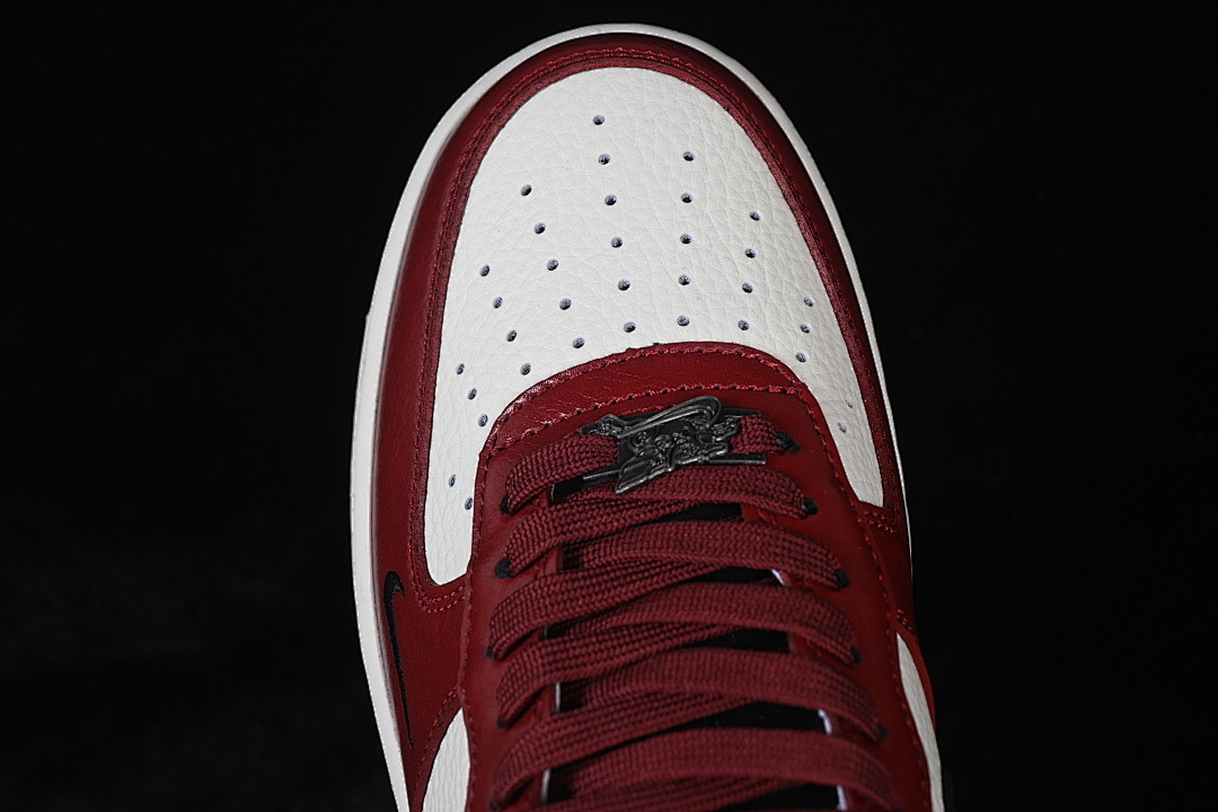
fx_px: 2537
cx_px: 609
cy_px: 406
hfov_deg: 27.0
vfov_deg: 18.2
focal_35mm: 75
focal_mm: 50
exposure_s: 1/60
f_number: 7.1
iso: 160
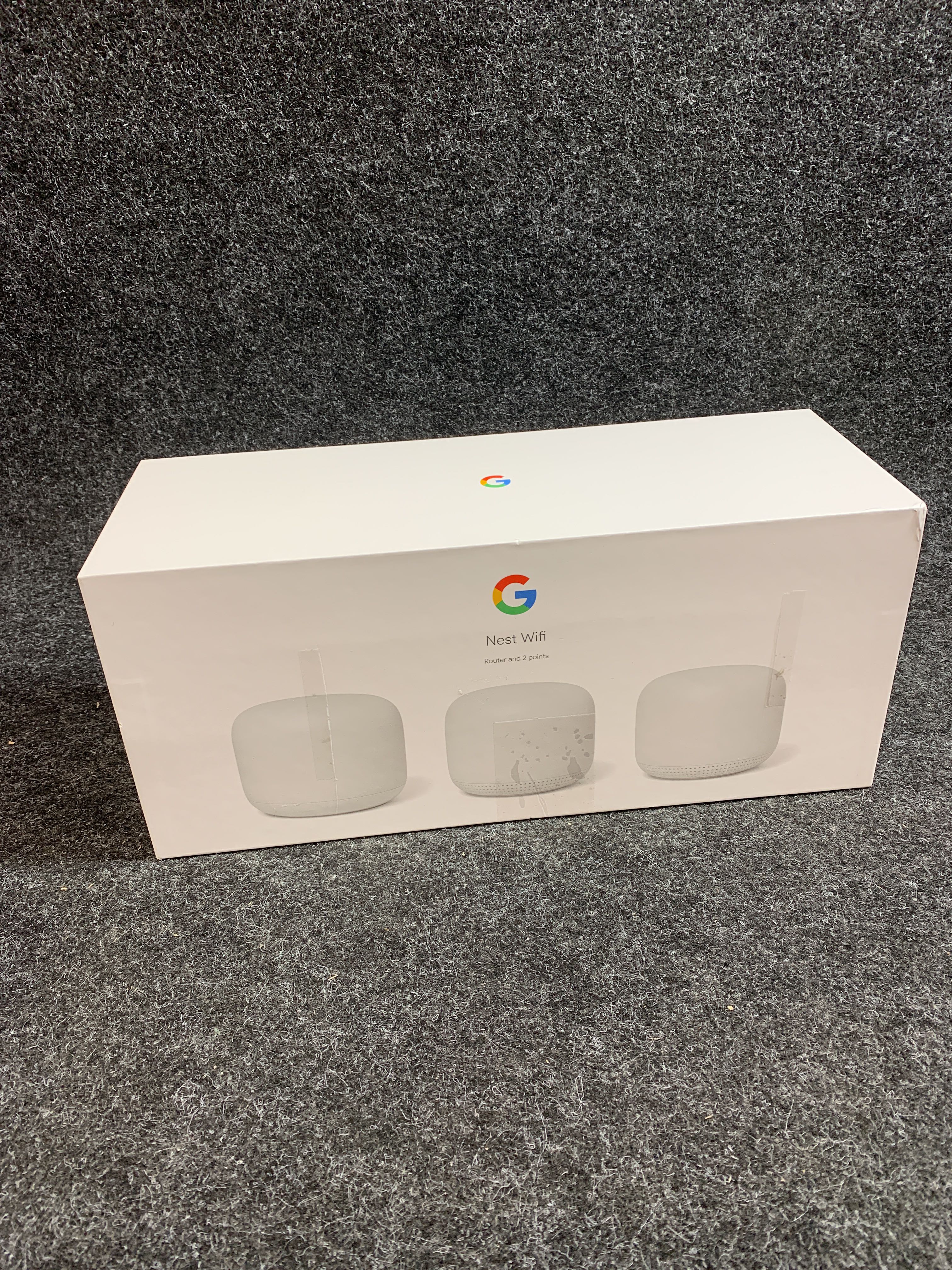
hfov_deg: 53.1
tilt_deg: -29.2
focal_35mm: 26
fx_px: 953
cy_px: 635
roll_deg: +3.6
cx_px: 476
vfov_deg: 67.3
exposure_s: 1/50
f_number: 1.8
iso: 50
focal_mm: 4.25
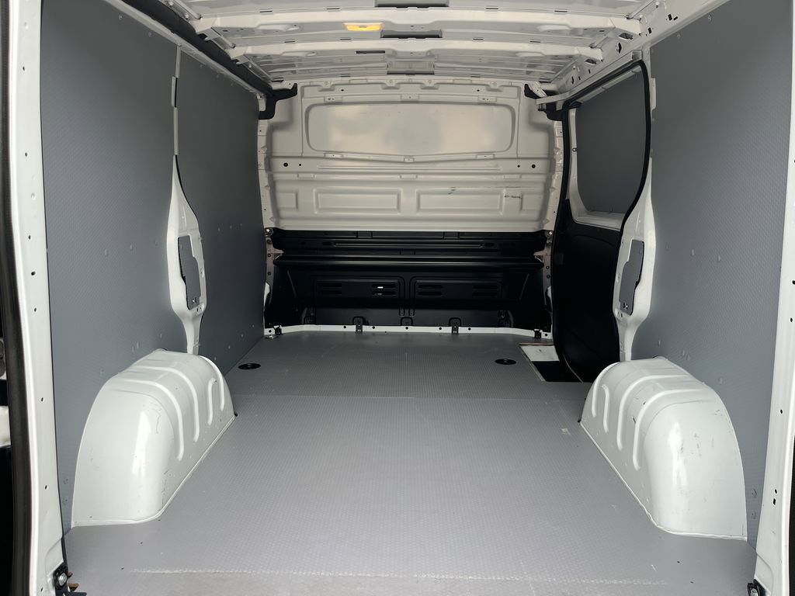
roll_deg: -0.8
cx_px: 398
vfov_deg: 53.1
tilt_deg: -9.4
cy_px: 298
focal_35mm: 26
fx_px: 597
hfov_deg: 67.3
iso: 40
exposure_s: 1/234
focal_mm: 5.1
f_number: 1.6
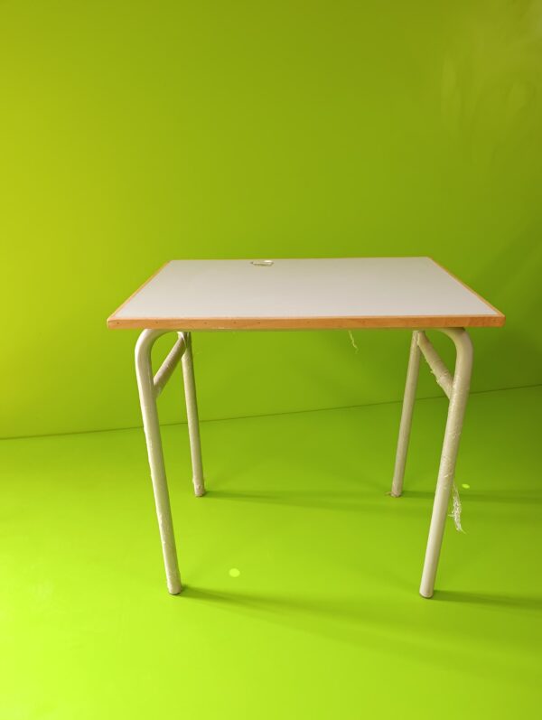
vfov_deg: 73.8
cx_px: 271
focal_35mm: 23
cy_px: 360
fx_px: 479
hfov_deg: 59.0
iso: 465
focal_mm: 6.11
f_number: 1.65
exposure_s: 1/100
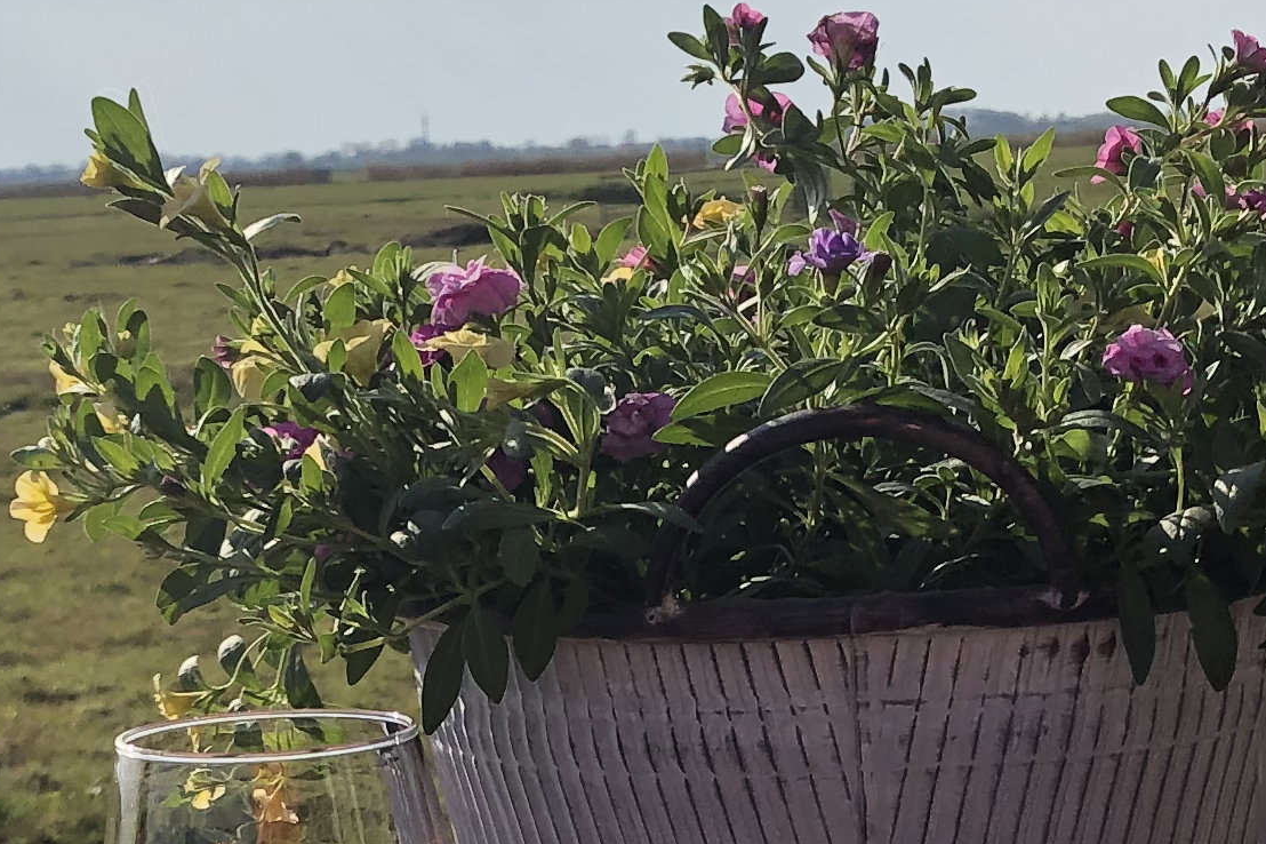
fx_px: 3726
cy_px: 1257
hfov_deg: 19.3
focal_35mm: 106
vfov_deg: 12.3
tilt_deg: -17.0
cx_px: 680
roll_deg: +1.9
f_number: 1.8
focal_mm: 3.99
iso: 25
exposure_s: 1/2667
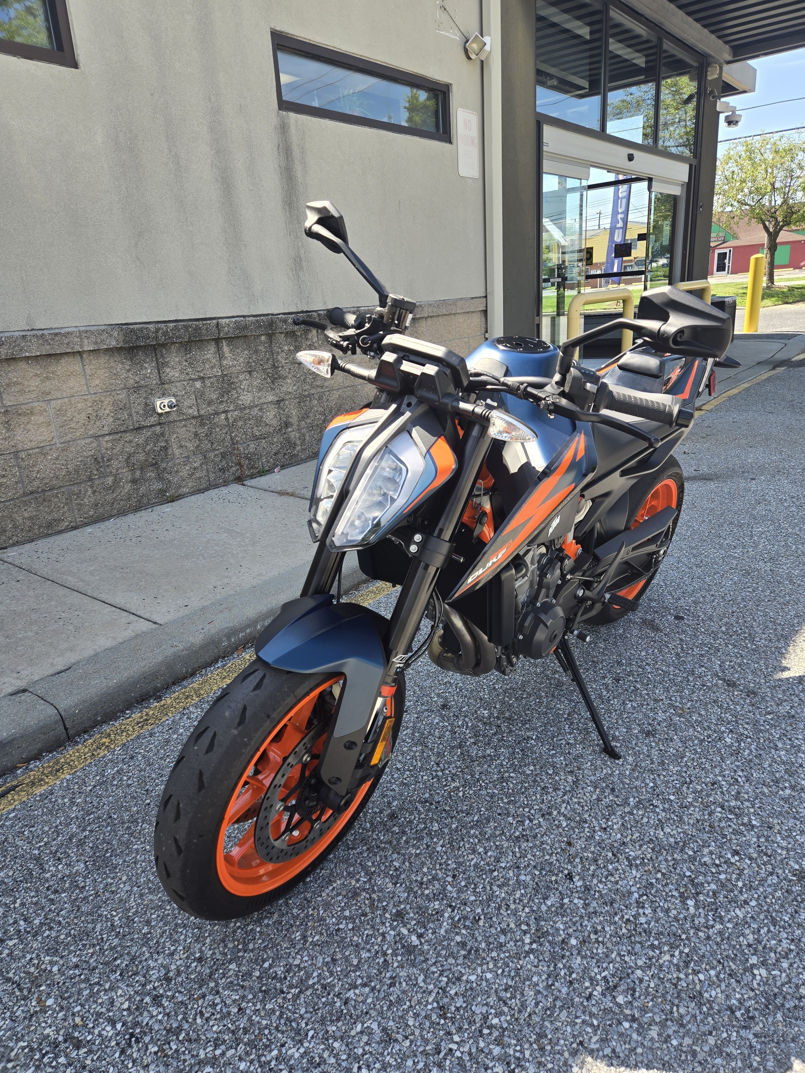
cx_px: 402
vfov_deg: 73.9
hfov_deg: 58.9
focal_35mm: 23
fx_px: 713
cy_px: 536
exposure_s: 1/516
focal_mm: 5.4
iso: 25
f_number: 1.8
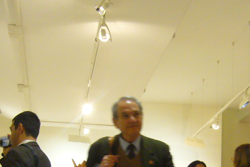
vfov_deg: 14.4
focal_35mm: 93
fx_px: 646
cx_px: 165
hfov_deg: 21.8
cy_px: 181
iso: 200
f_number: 2.8
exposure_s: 1/13
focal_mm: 5.8
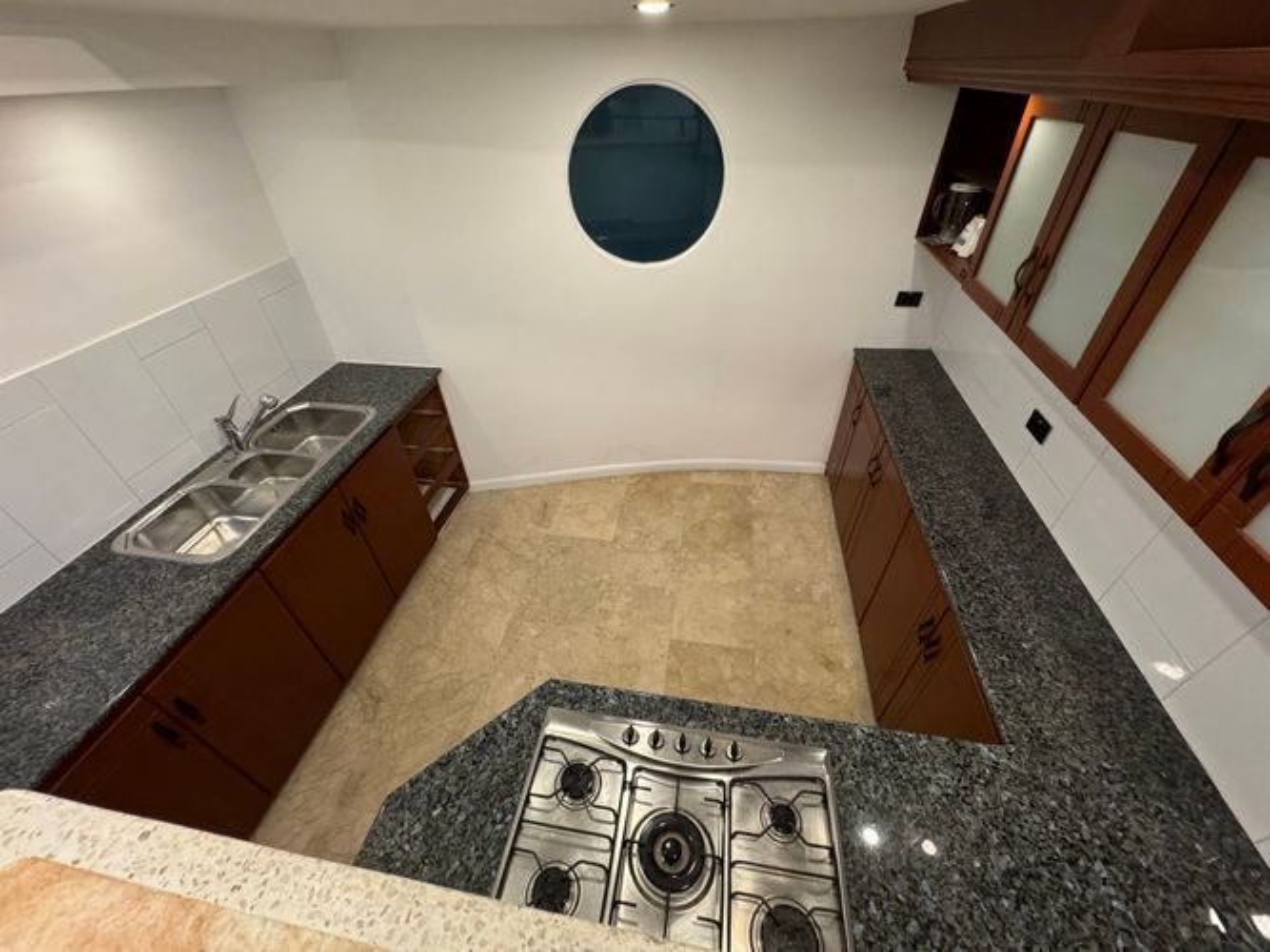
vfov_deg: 85.7
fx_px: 514
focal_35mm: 14
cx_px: 635
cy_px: 476
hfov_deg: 102.1
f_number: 2.2
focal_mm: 2.22
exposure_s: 1/60
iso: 320
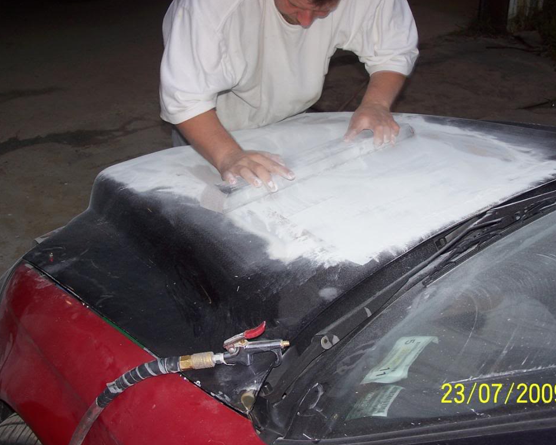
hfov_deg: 34.7
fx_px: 889
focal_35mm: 54
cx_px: 298
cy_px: 223
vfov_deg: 28.1
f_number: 3.2
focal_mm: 8.5
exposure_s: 1/60
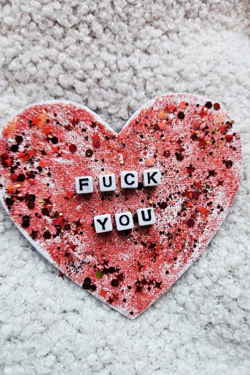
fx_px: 250
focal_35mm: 24
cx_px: 125
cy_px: 187
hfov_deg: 53.2
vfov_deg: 73.7
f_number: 1.8
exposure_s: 1/182
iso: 200
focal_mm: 5.4
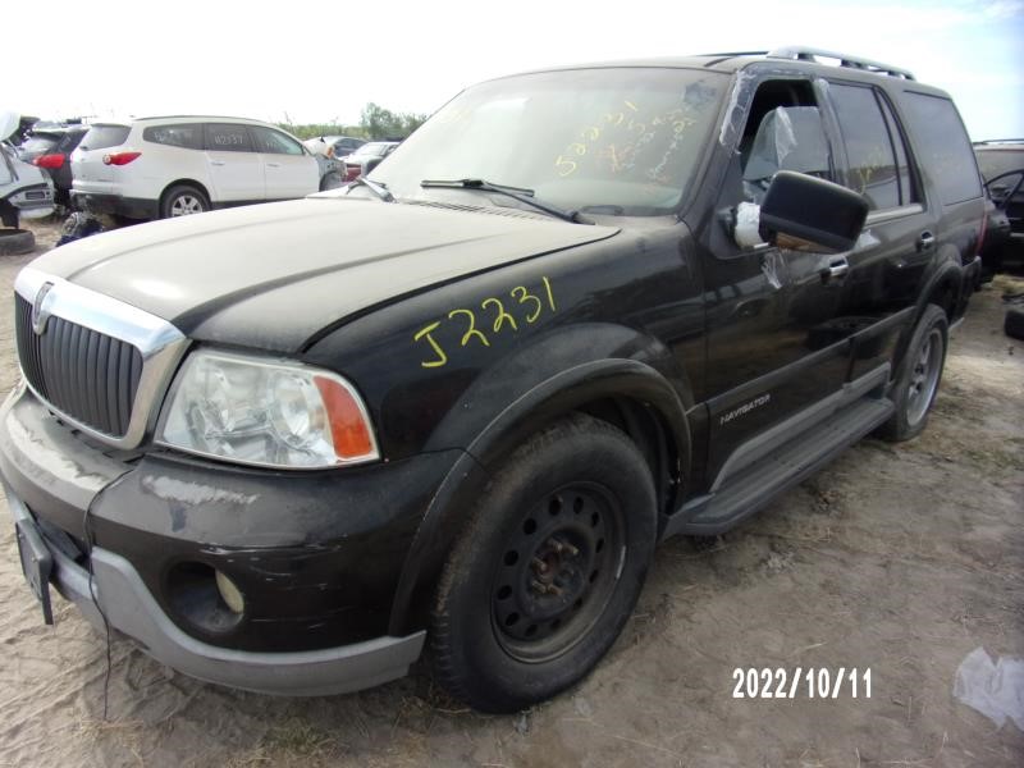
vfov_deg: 56.8
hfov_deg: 71.6
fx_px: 710
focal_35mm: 24
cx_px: 512
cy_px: 384
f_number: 3.3
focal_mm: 4.3
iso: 80
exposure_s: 1/600
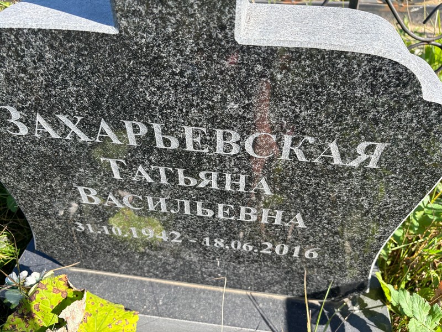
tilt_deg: -44.8
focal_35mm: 26
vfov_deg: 53.1
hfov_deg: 67.3
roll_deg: +0.4
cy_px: 166
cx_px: 221
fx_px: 332
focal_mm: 5.96
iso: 50
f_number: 1.6
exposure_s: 1/641
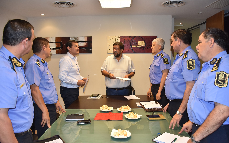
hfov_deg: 66.5
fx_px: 175
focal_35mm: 28
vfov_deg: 44.5
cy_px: 75
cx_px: 116
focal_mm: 18
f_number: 4.5
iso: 500
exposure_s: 1/125
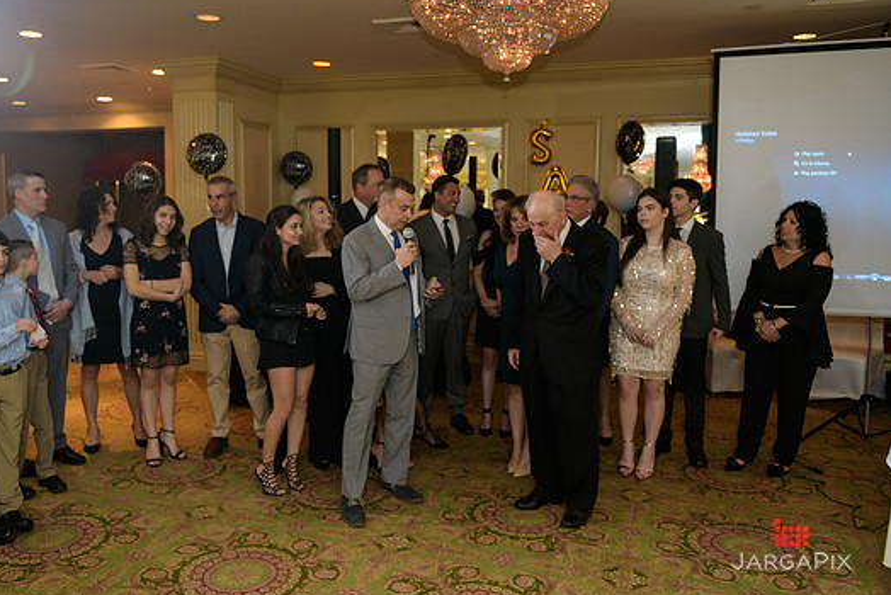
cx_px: 401
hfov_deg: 60.1
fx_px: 768
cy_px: 278
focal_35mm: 31
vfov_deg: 42.4
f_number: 3.2
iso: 1000
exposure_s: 1/125
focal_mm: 28
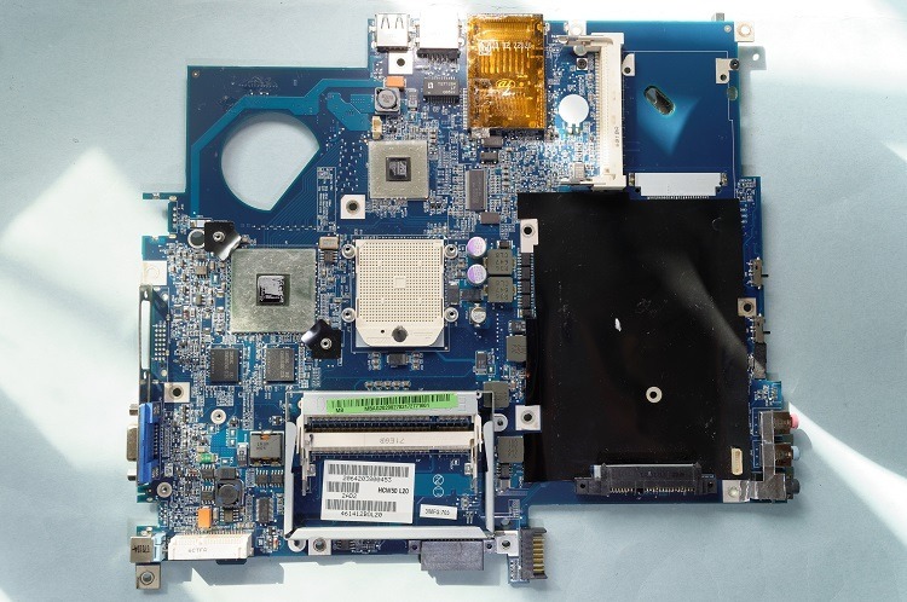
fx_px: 830
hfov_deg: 57.3
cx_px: 454
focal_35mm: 33
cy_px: 301
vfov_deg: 39.9
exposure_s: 1/15
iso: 100
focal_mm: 22
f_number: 8
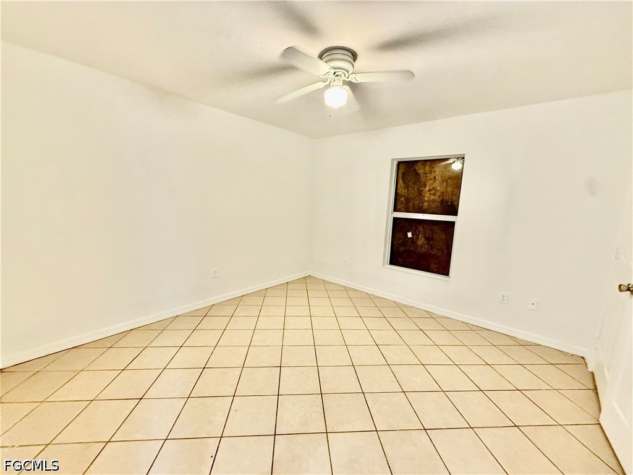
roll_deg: -2.9
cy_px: 238
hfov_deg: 102.1
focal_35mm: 14
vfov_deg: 85.7
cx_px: 316
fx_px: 256
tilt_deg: -8.6
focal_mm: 2.22
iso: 640
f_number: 2.2
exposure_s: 1/60
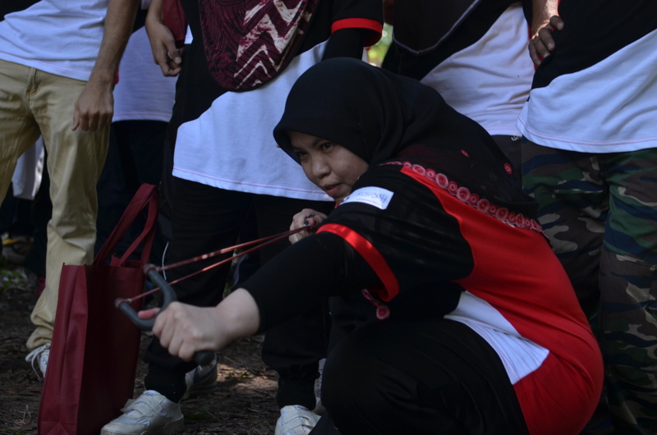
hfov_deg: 24.7
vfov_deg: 16.5
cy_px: 218
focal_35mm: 82
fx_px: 1503
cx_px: 328
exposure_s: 1/125
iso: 250
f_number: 4
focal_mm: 55
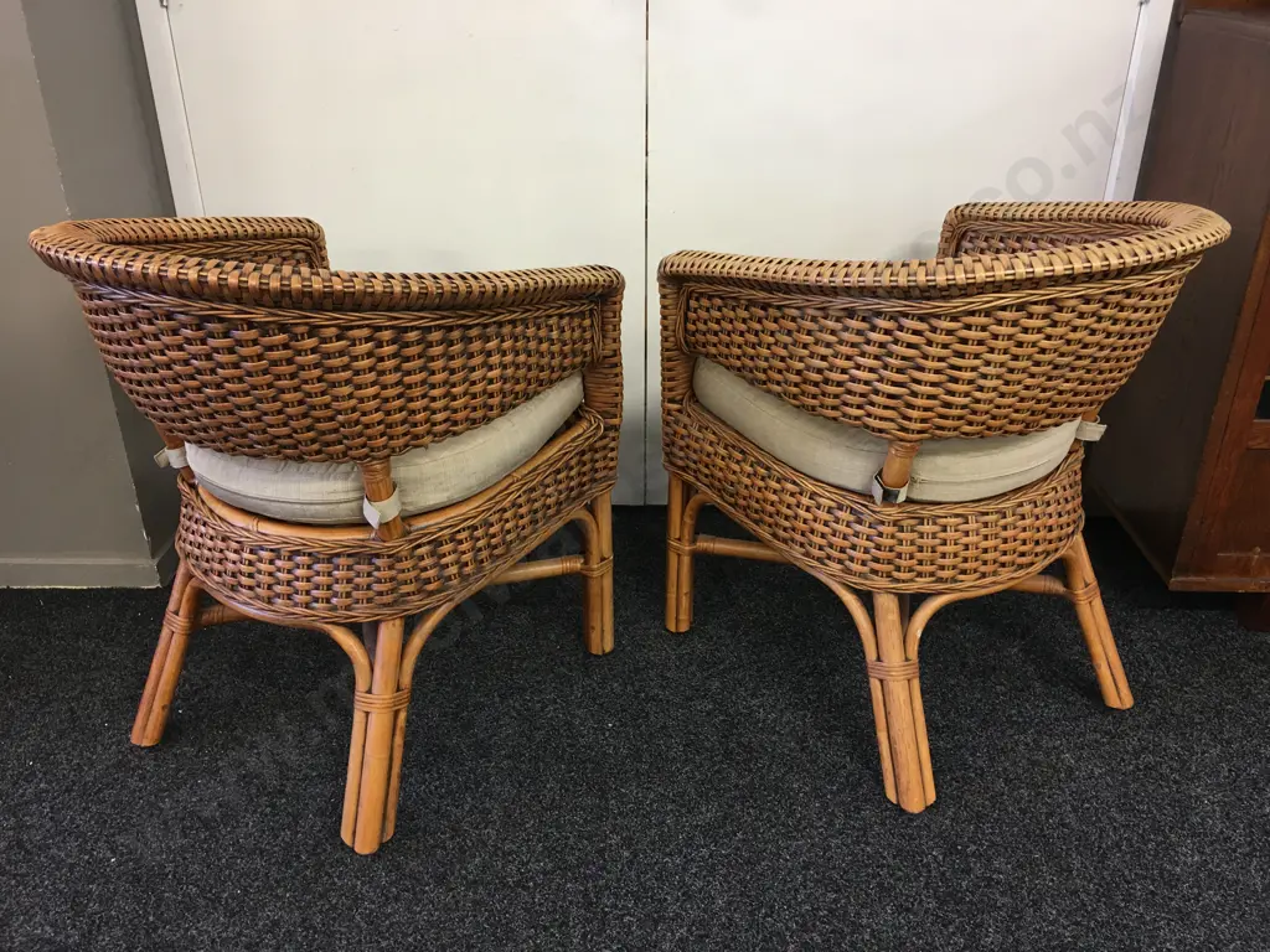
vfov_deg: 48.2
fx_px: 1064
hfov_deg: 61.7
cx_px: 635
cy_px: 476
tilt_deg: -24.3
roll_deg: -0.8
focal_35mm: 29
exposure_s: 1/17
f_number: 2.2
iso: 40
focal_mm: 4.15
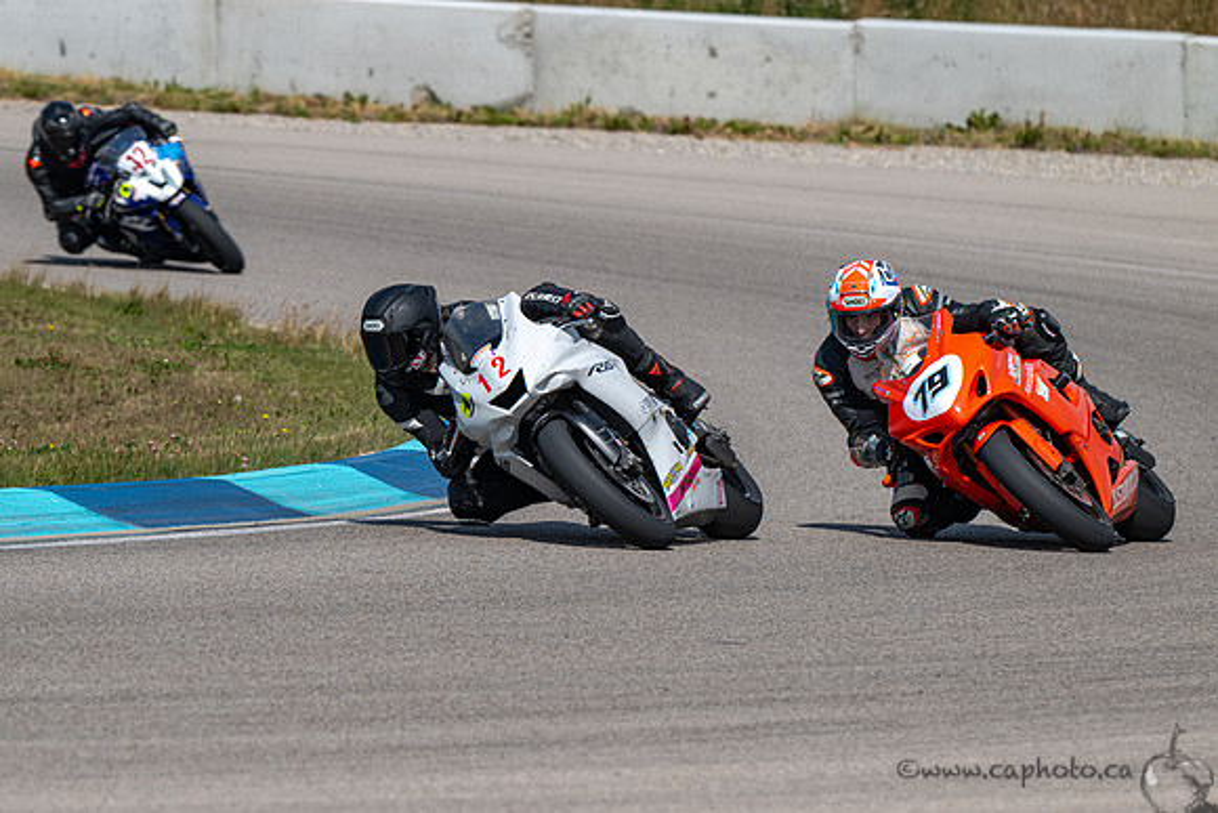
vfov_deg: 3.4
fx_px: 13610
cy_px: 481
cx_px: 498
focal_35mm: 402
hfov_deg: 5.1
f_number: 9
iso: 160
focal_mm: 340
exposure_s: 1/800
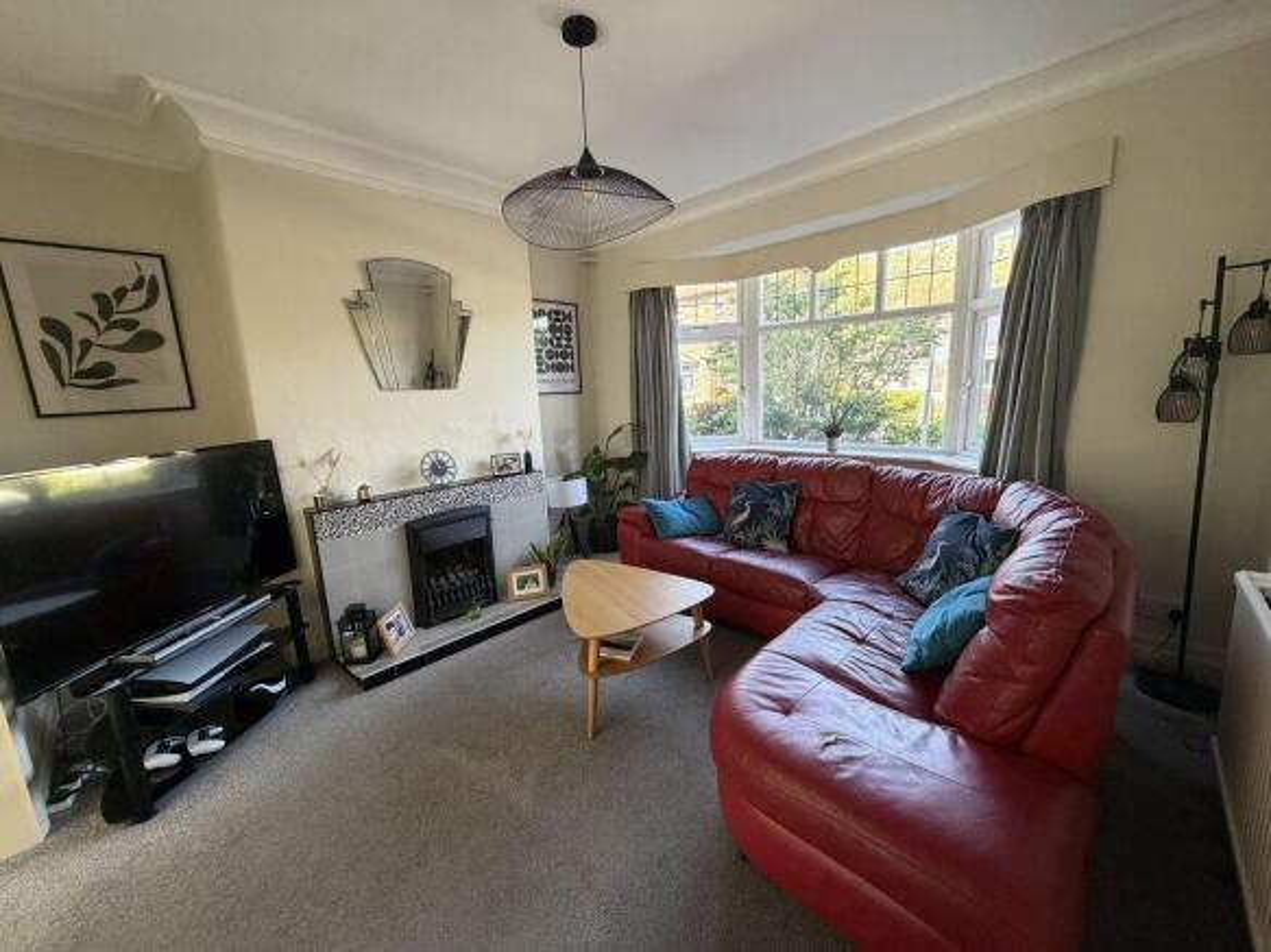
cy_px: 476
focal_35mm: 14
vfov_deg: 85.7
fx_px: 514
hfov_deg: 102.1
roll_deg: +3.2
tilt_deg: -10.4
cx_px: 636
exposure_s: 1/102
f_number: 2.2
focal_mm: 2.22
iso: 320
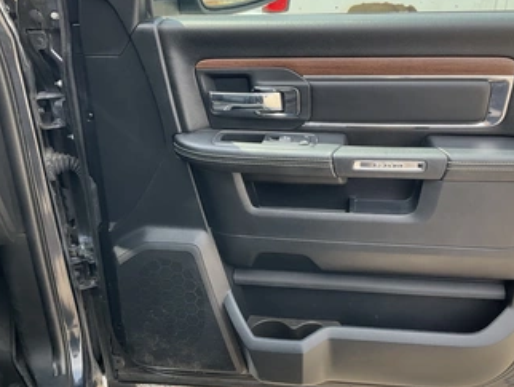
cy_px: 197
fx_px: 535
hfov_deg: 51.0
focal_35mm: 36
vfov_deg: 39.7
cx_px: 310
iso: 25
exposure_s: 1/236
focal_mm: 3
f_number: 1.8
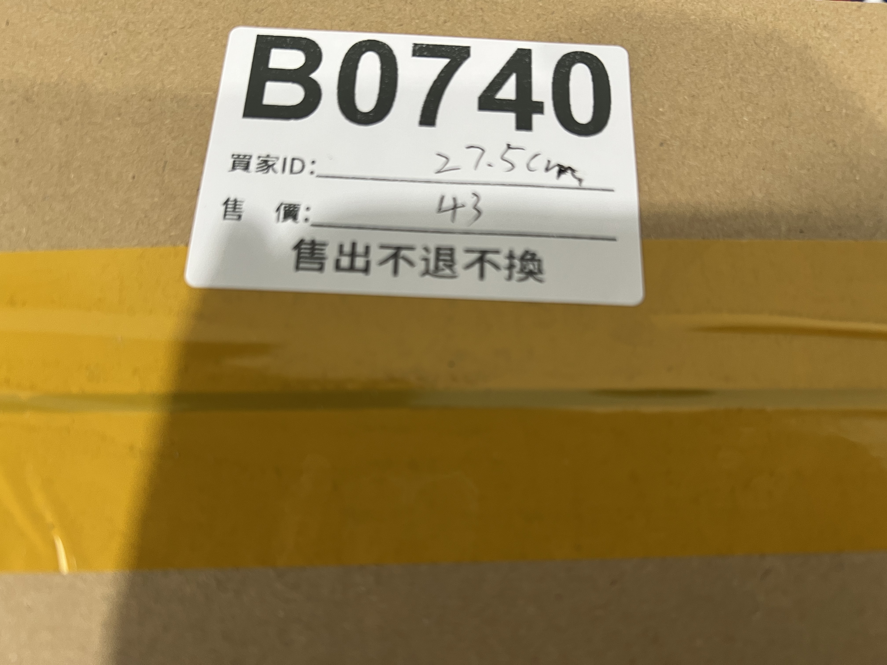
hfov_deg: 67.3
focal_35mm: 26
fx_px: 666
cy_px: 332
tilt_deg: -72.1
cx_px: 444
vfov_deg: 53.1
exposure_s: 1/50
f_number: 1.5
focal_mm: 5.7
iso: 125
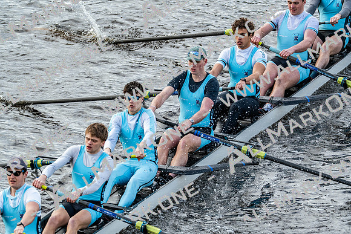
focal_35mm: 493
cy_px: 117
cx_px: 176
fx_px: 4808
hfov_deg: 4.2
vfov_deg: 2.8
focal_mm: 493
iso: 1000
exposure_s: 1/1250
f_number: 6.3
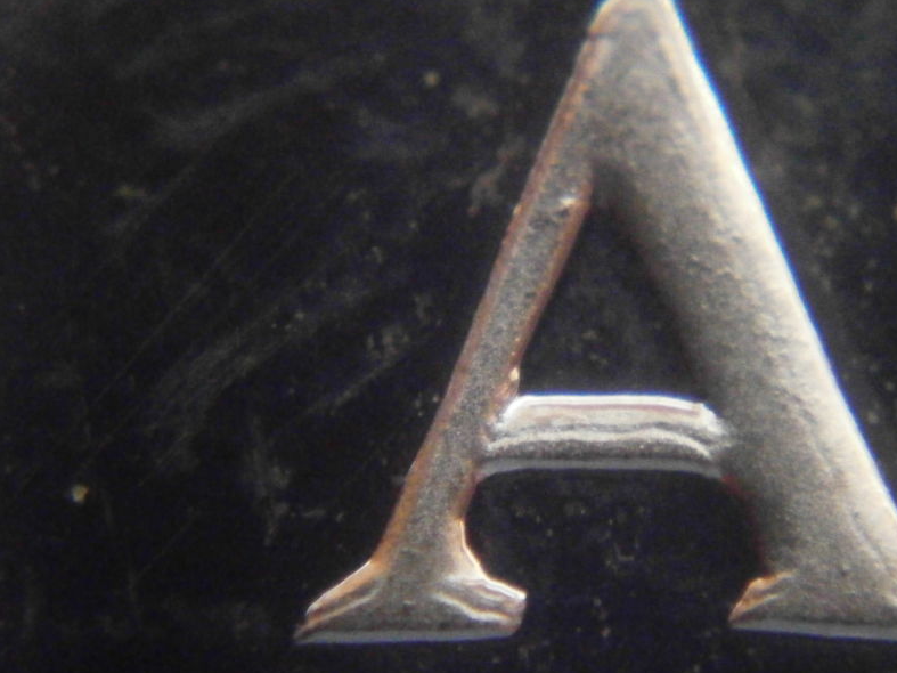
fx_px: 3653
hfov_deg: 14.0
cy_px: 341
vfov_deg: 10.5
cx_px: 568
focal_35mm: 141
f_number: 5.8
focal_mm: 19.6
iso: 1600
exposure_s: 1/10
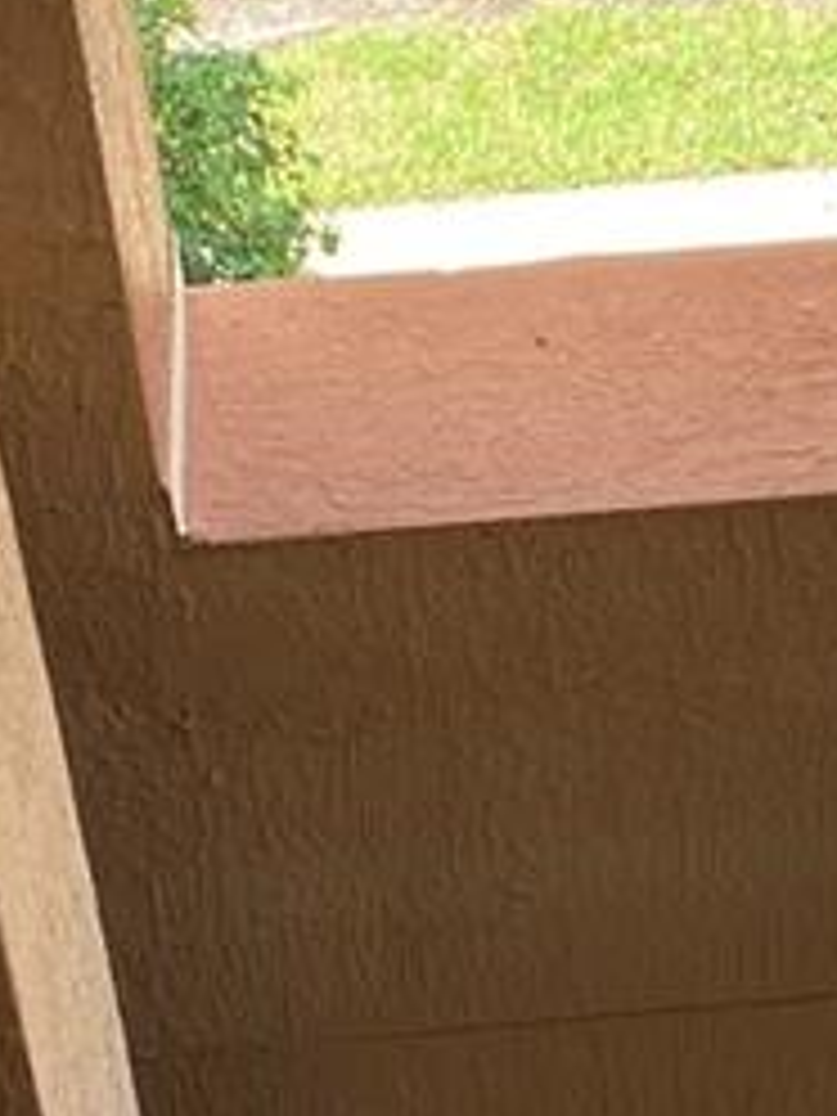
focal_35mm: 126
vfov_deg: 15.6
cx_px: 688
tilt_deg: -45.0
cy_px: 549
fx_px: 4062
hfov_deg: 11.7
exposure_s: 1/288
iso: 32
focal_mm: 4.25
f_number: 1.8
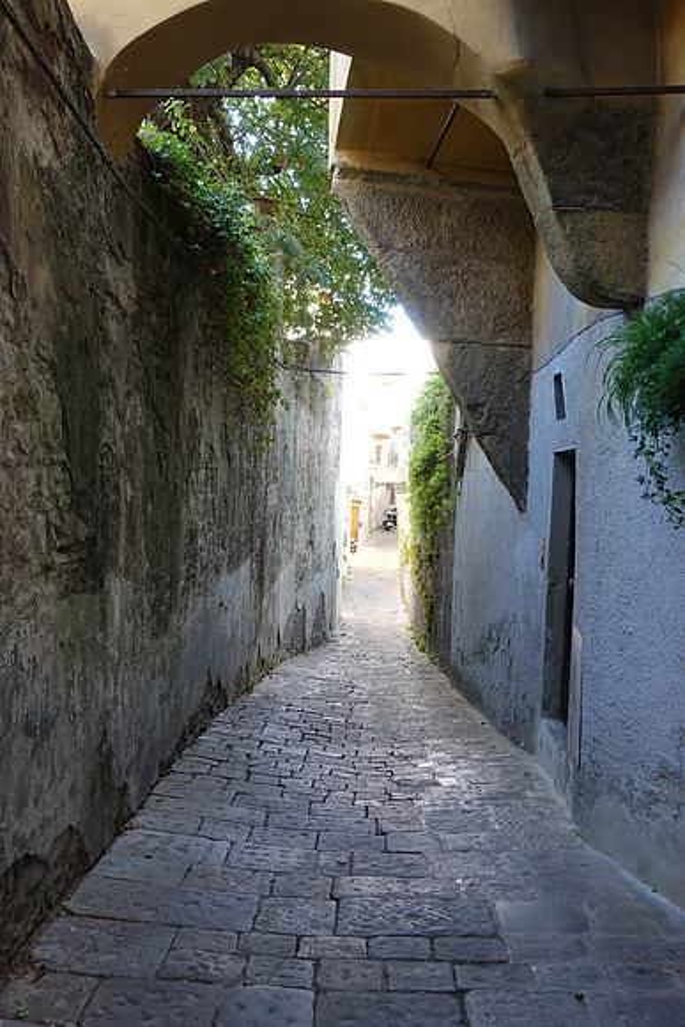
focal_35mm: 29
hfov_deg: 45.0
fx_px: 827
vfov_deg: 63.6
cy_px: 514
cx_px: 342
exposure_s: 1/30
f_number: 2.8
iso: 125
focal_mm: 10.81
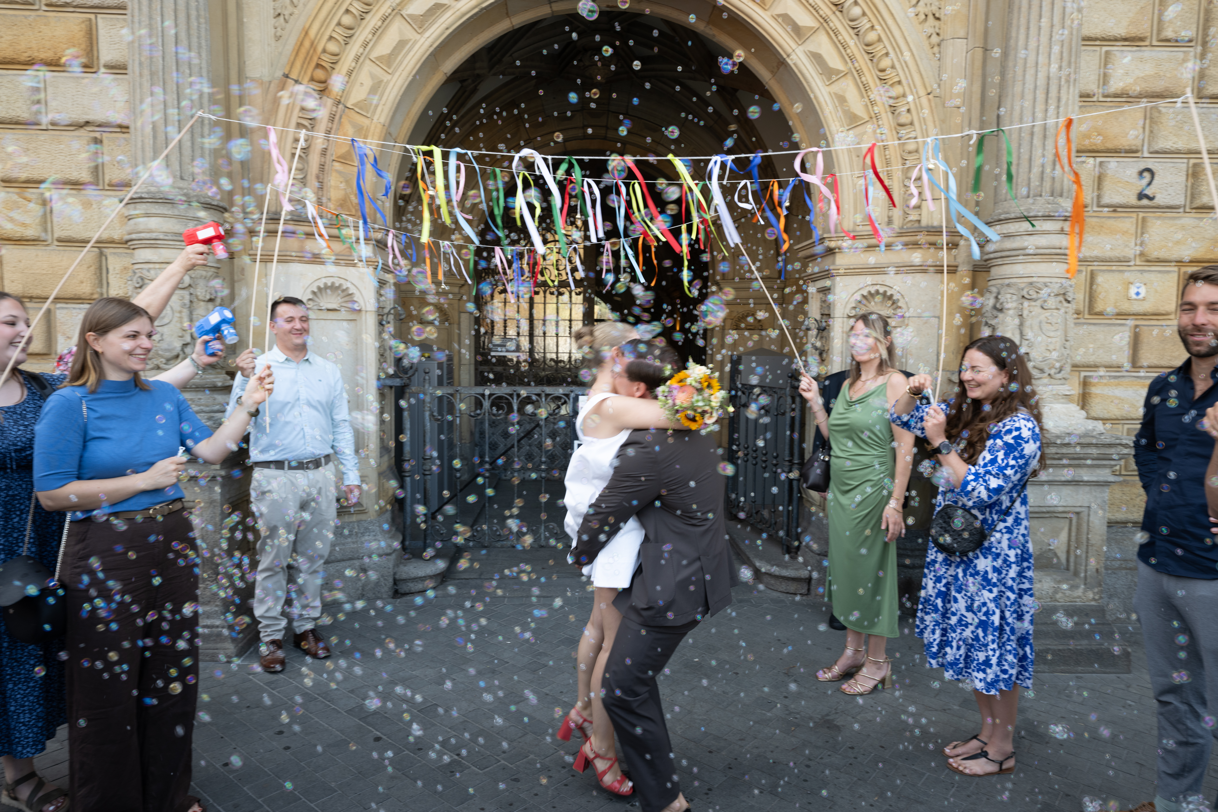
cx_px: 609
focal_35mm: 24
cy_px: 406
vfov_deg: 53.1
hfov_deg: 73.7
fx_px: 812
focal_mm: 24
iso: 125
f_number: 6.3
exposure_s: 1/60
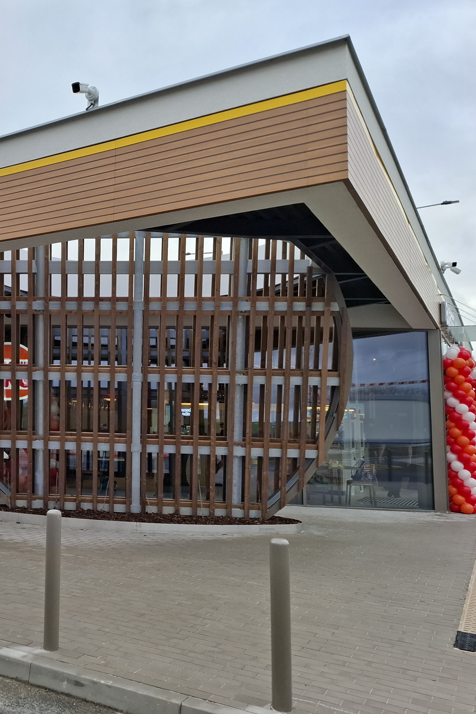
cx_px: 37
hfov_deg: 38.0
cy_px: 357
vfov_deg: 58.7
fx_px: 635
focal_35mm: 32
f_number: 1.8
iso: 50
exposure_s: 1/665
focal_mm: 5.54
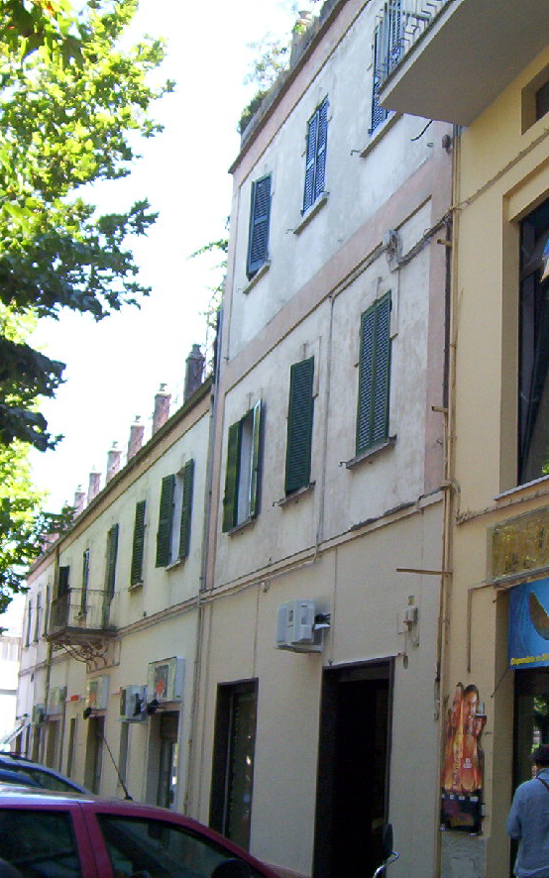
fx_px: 1221
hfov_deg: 25.2
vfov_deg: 39.6
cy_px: 439
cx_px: 385
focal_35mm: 51
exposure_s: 1/362
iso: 100
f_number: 2.76
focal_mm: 5.54
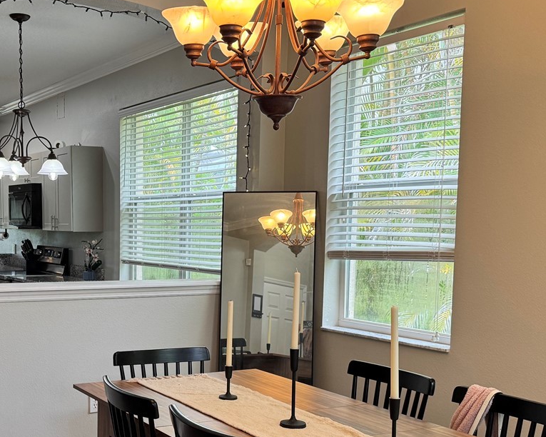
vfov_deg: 30.6
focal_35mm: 49
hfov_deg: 37.4
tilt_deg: -5.2
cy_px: 292
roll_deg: -0.6
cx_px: 159
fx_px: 792
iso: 125
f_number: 1.78
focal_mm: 6.76
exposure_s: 1/120
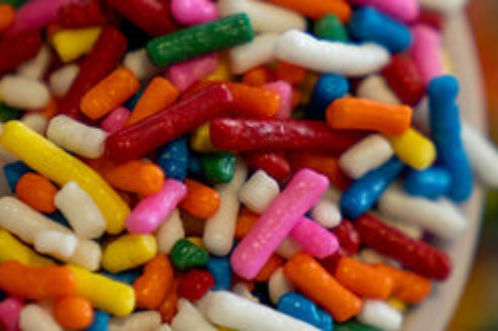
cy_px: 43
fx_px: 3995
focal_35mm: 289
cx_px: 114
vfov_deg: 4.7
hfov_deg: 7.1
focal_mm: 70
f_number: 2.8
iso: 500
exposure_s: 1/400
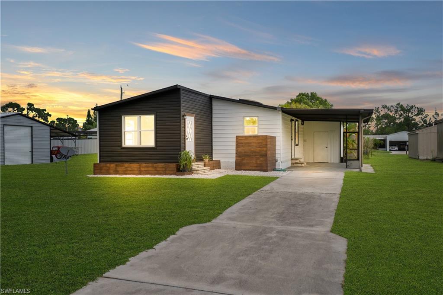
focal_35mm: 30
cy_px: 148
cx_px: 222
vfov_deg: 43.6
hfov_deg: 61.9
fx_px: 369
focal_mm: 20
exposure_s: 1/200
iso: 100
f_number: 7.1
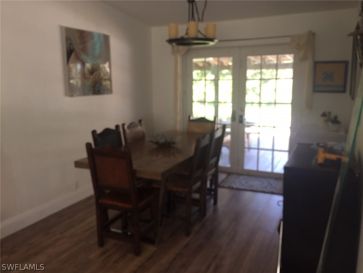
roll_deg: -0.1
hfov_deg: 61.7
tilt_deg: -9.5
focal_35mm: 29
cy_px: 136
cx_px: 182
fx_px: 304
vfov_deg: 48.2
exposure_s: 1/40
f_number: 2.2
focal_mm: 4.15
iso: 32
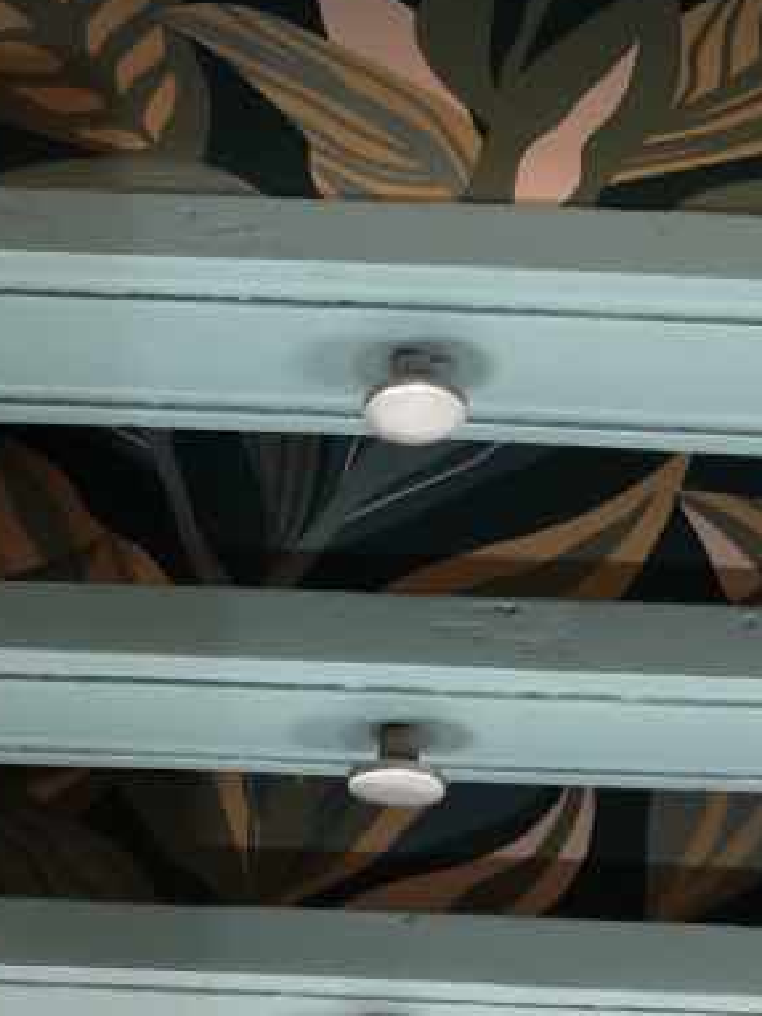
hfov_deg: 18.9
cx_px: 345
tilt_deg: -50.3
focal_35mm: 78
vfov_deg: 24.0
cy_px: 17
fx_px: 2291
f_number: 1.8
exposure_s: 1/17
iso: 80
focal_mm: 3.99
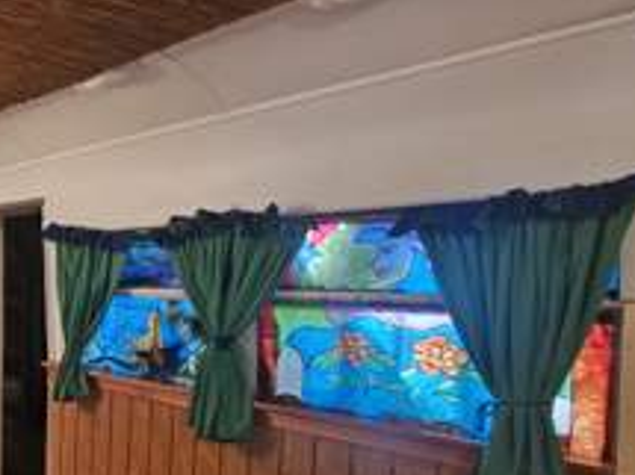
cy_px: 311
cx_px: -30
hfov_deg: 48.2
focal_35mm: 29
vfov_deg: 47.5
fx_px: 532
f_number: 2.2
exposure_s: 1/30
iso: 400
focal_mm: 2.2
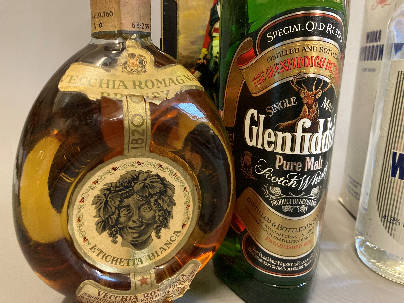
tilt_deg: -14.3
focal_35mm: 28
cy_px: 152
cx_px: 202
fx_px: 327
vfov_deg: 49.7
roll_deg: +0.3
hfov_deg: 63.4
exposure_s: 1/33
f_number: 1.8
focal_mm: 3.99
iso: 400
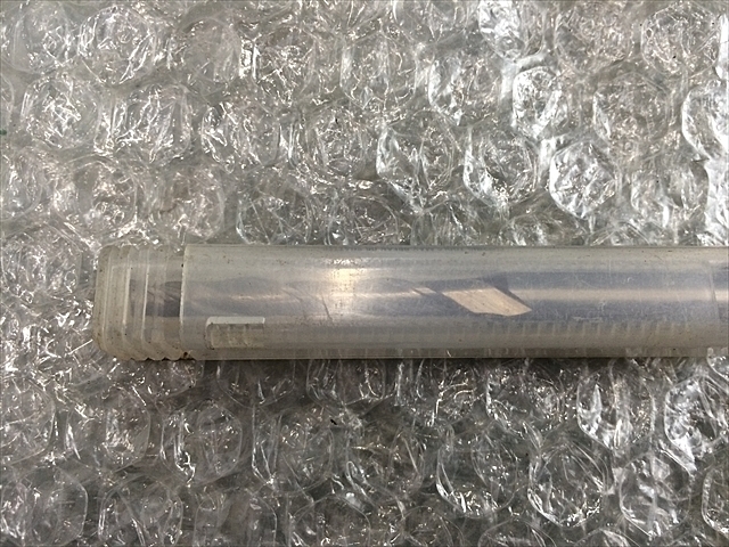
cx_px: 364
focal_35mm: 29
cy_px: 274
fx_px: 611
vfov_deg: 48.2
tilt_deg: -86.4
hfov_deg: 61.7
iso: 100
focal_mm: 4.15
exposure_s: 1/30
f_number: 2.2
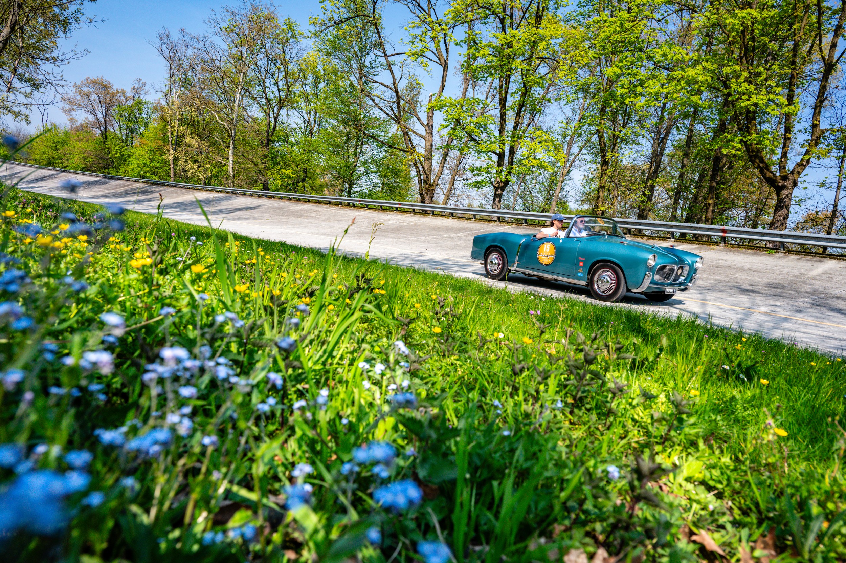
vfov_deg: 53.1
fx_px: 564
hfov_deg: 73.8
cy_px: 282
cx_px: 423
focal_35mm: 24
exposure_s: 1/2000
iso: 800
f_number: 6.3
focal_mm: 24
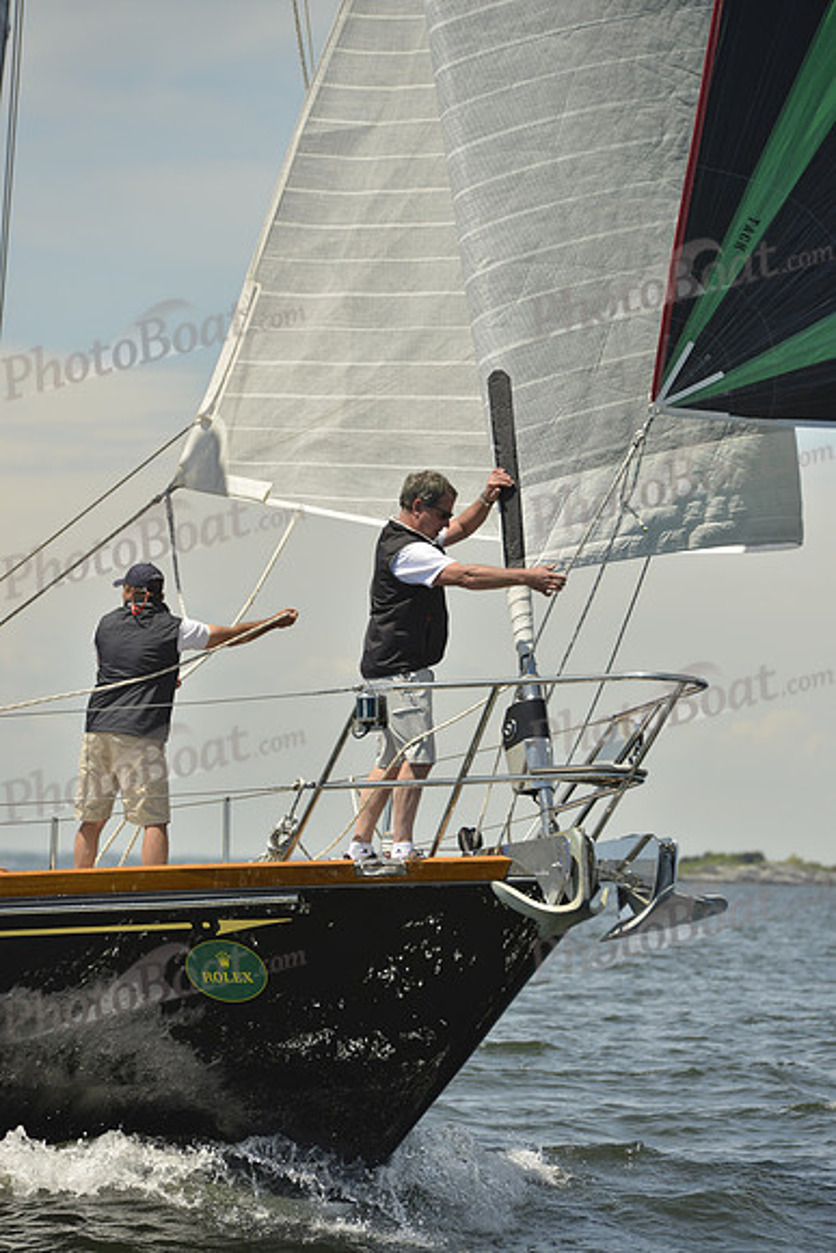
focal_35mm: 200
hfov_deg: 6.9
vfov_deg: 10.3
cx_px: 418
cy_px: 626
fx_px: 6962
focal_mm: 200
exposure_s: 1/1600
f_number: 8
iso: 280
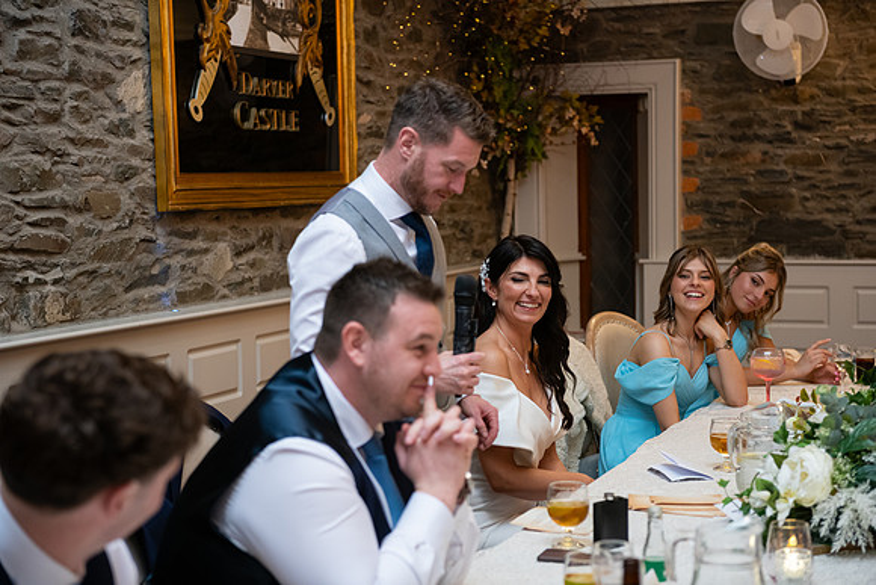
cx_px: 438
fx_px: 1704
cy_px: 292
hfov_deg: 28.8
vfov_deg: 19.5
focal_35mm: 70
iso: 800
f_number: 3.5
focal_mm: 70
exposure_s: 1/160
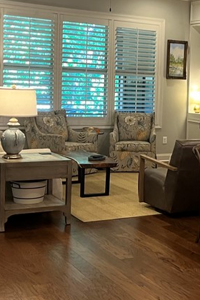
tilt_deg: -4.4
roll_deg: -1.7
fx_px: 550
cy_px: 124
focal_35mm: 66
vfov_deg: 30.5
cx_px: 236
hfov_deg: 19.5
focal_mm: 5.1
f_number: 1.6
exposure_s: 1/60
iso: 125
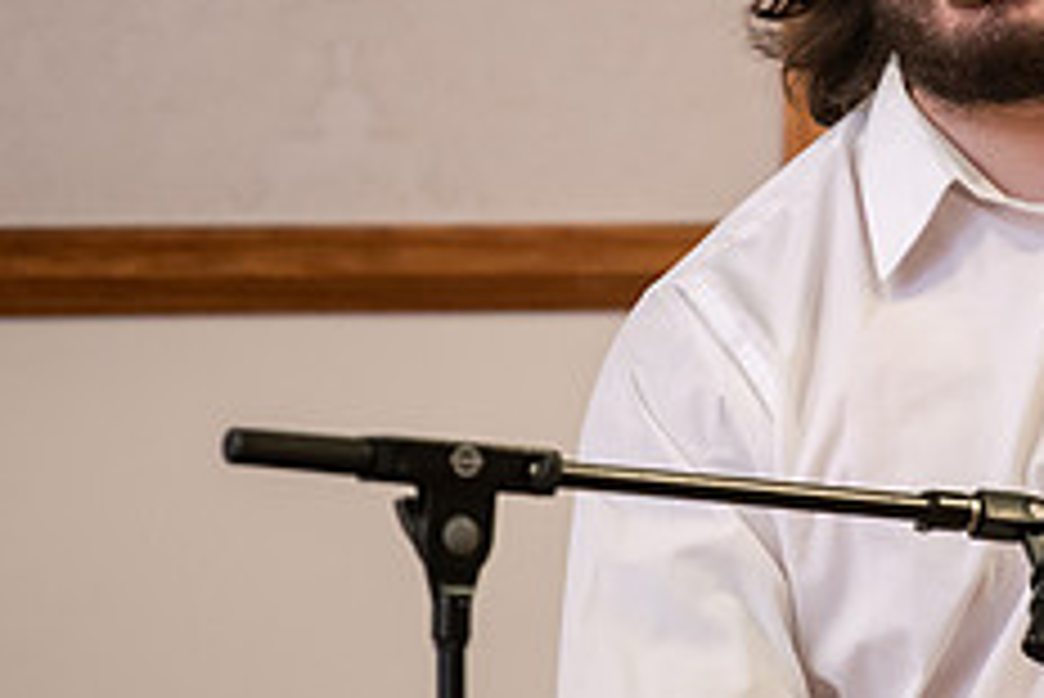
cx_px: 1008
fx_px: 14479
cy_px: 227
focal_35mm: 499
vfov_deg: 2.8
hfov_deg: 4.1
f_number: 2.8
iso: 2500
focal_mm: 200
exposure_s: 1/200
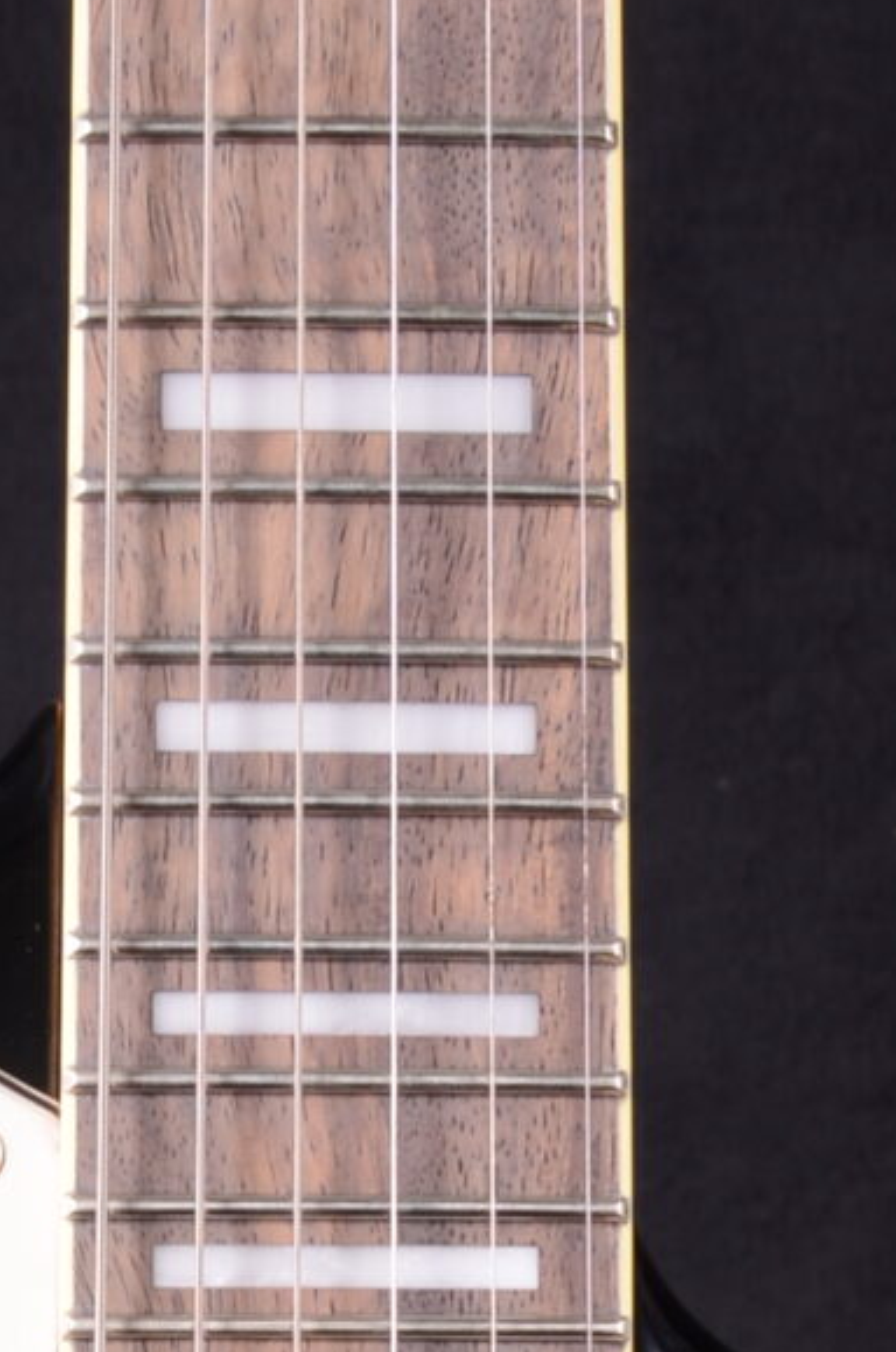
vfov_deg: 7.9
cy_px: 2410
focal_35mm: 252
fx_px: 9441
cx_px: 406
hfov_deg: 5.4
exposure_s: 1/200
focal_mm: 38
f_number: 11
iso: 200
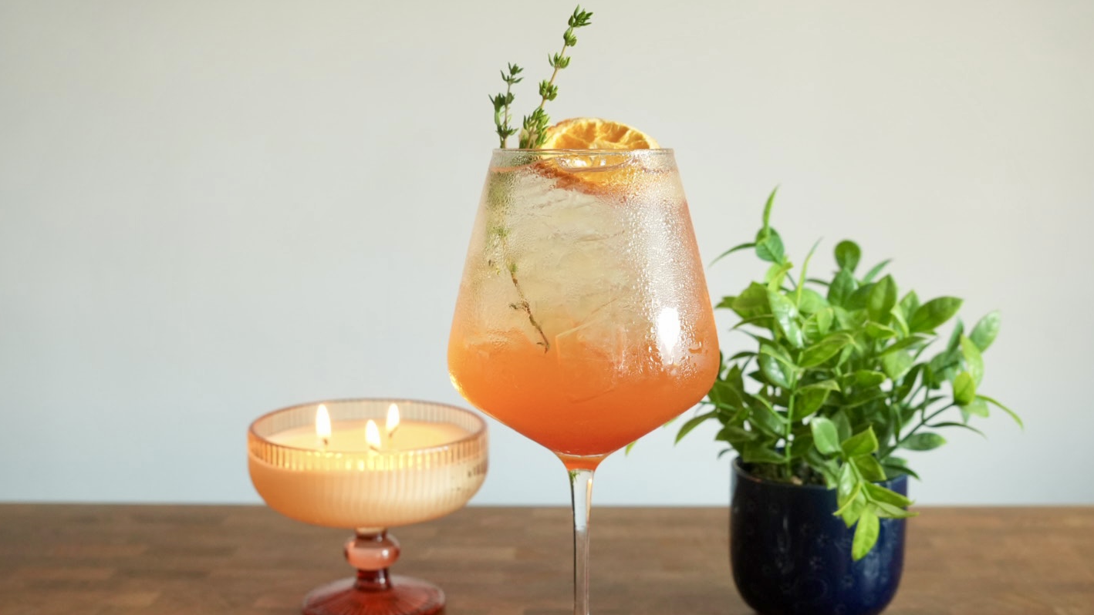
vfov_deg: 27.6
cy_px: 391
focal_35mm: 43
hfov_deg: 47.3
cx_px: 604
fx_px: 1248
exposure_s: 1/125
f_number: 4.5
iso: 1600
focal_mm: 24
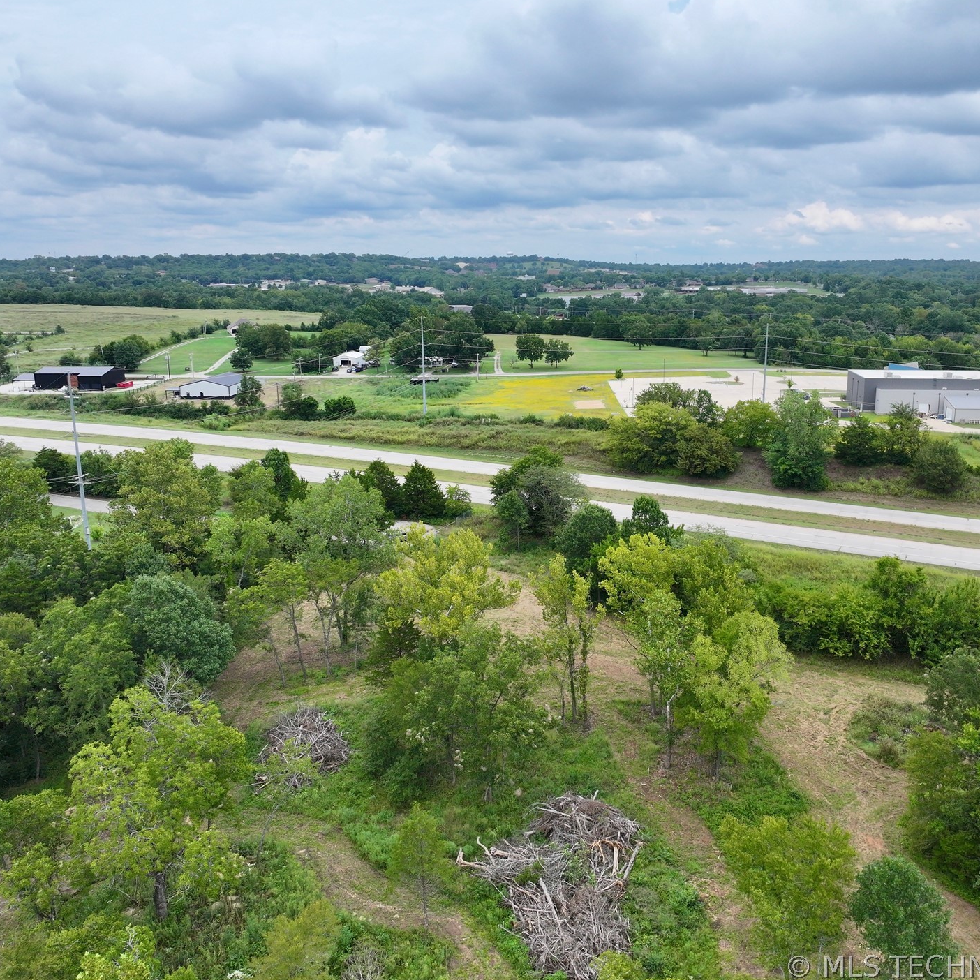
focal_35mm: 29
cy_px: 488
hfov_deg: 55.4
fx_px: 929
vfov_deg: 55.6
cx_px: 567
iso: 180
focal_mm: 12.29
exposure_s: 1/1600
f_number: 2.8
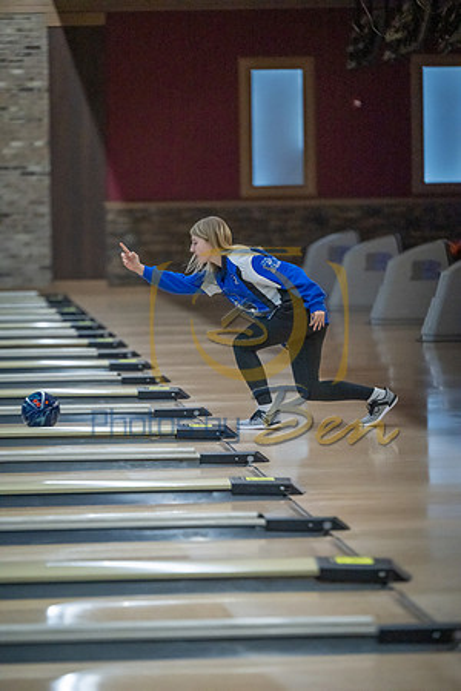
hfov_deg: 7.6
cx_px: 230
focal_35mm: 180
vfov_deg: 11.4
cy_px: 346
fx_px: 3457
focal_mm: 180
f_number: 2.8
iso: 4000
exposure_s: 1/1000
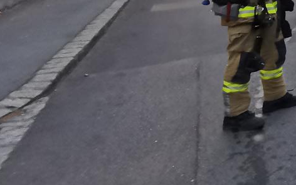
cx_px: 589
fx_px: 557
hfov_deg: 18.9
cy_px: -115
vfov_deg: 16.6
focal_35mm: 69
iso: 100
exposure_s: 1/100
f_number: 2.2
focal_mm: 2.35
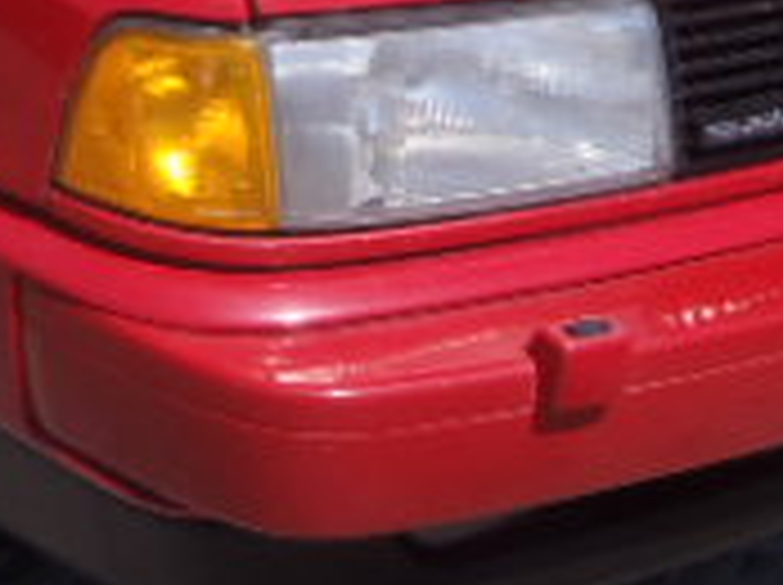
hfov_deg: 18.9
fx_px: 2327
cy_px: -117
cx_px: 153
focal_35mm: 103
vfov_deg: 13.9
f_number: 5.6
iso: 80
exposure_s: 1/400
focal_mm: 5
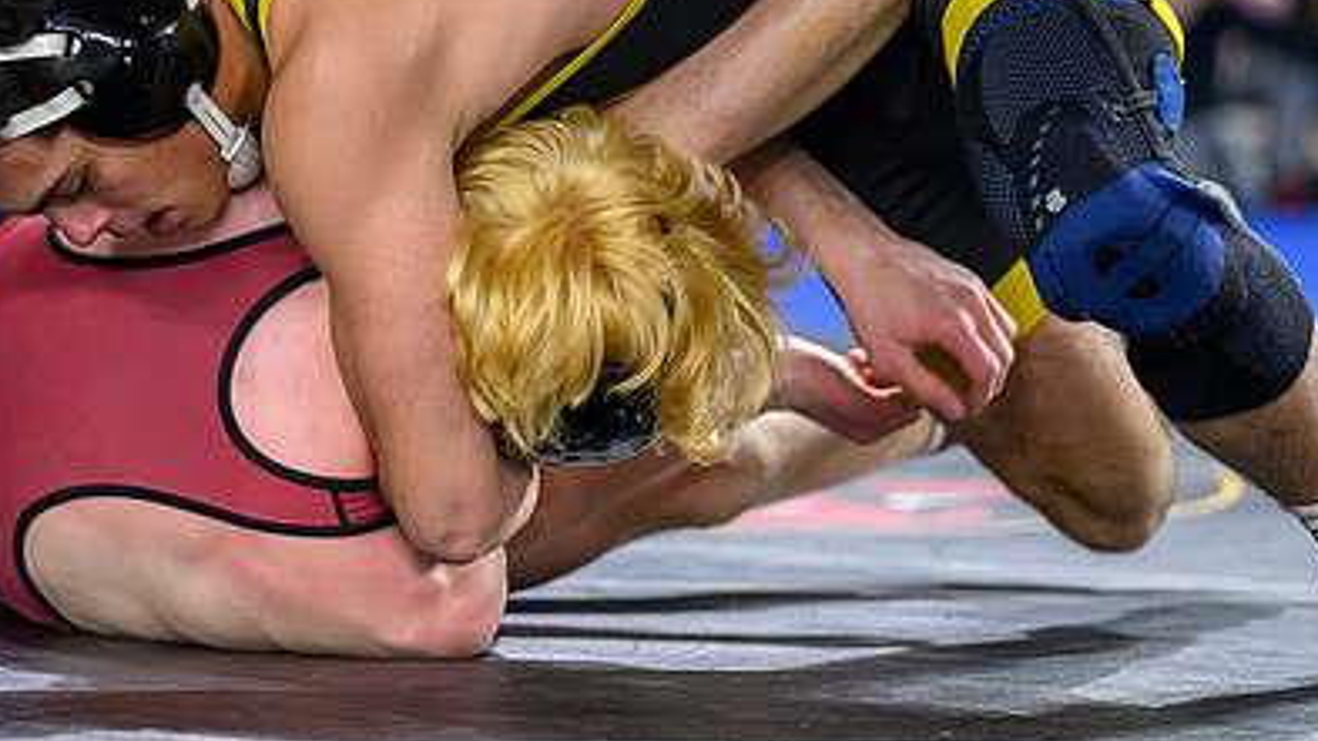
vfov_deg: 5.8
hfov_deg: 10.3
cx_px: 250
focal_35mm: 209
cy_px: 290
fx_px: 7304
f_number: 2.8
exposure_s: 1/800
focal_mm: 102
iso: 3200
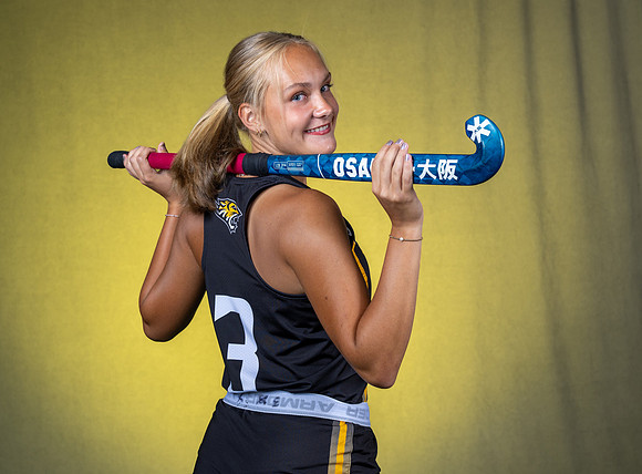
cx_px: 333
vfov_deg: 17.3
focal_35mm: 84
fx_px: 1558
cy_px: 218
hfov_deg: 23.3
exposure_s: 1/160
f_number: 7.1
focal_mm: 70
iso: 100
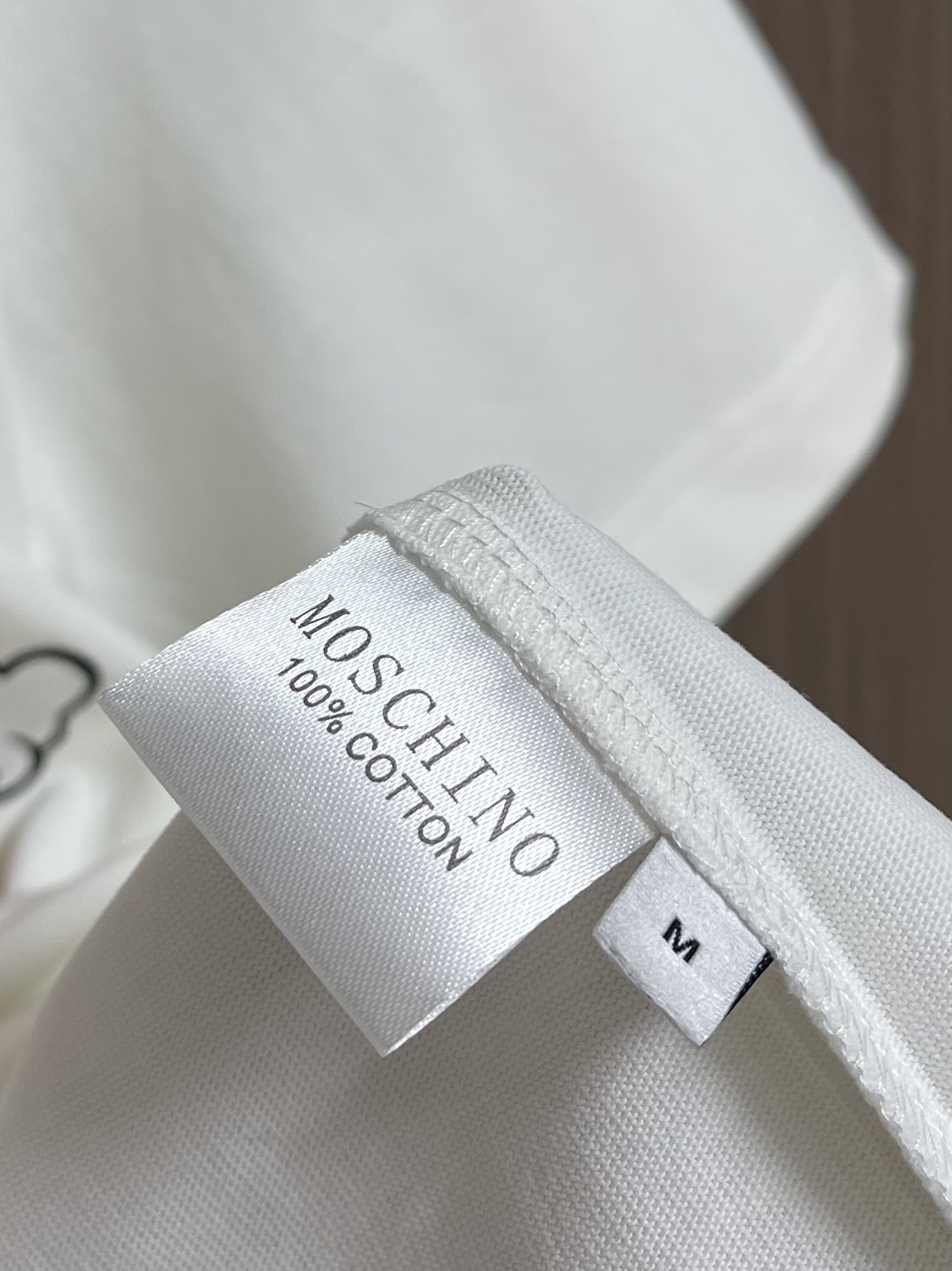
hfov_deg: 53.1
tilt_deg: -25.3
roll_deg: +7.6
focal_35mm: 26
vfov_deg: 67.3
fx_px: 954
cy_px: 636
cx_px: 476
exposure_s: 1/100
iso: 50
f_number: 1.6
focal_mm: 5.1
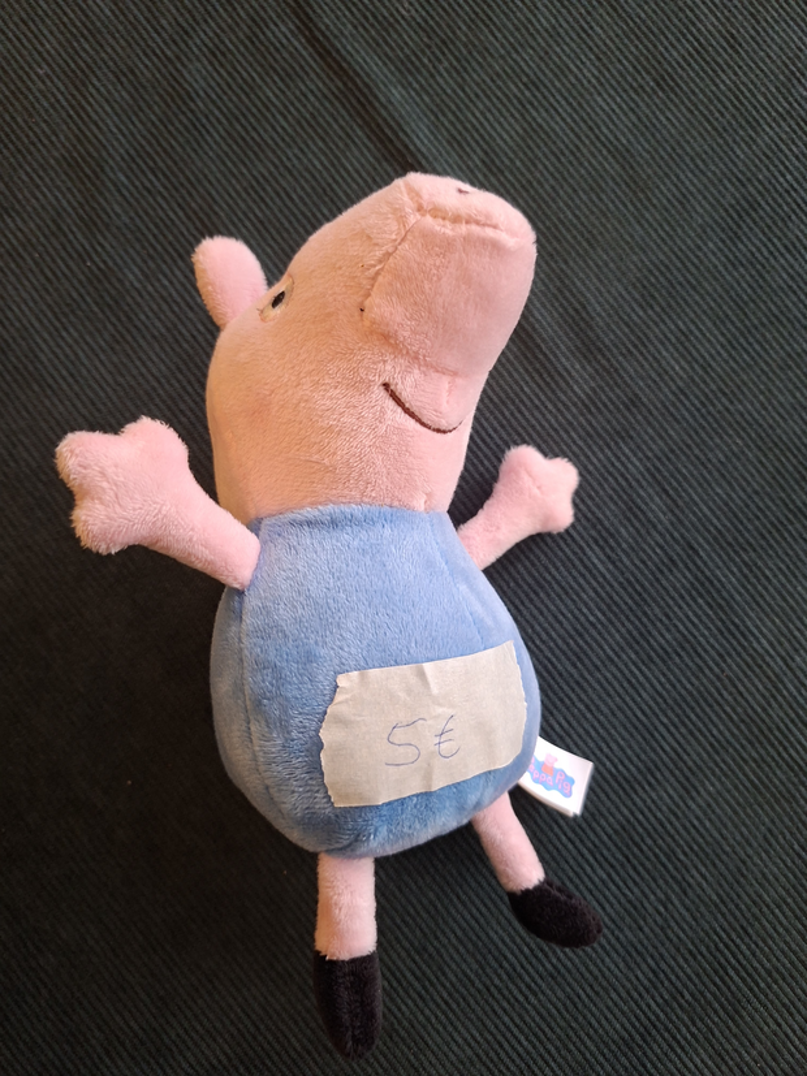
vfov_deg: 73.9
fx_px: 715
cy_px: 538
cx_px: 404
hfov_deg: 58.9
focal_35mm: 23
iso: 250
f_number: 1.8
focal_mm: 5.54
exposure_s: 1/100
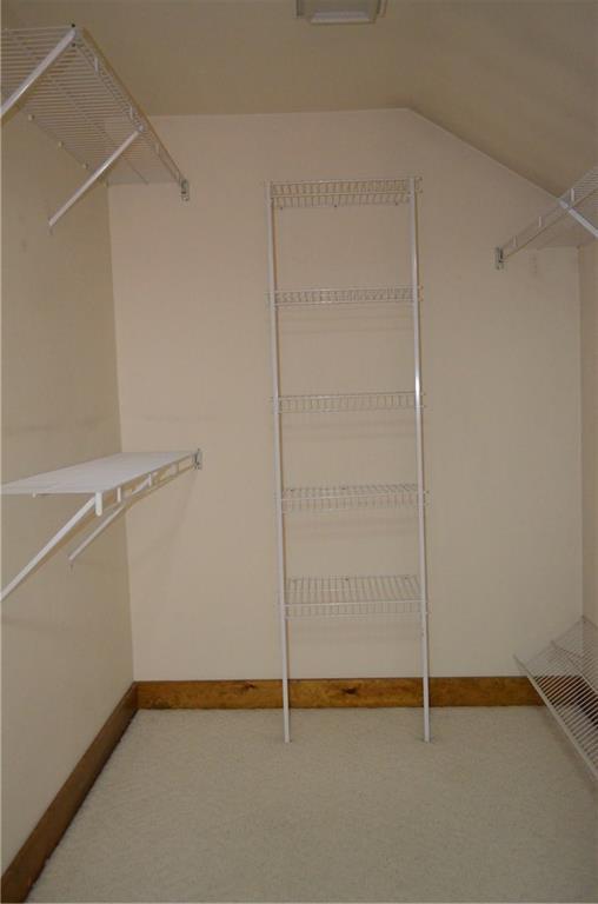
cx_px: 299
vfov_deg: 62.1
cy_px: 452
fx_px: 752
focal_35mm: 30
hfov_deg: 43.4
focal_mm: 20
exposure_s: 1/60
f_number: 3.8
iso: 3200
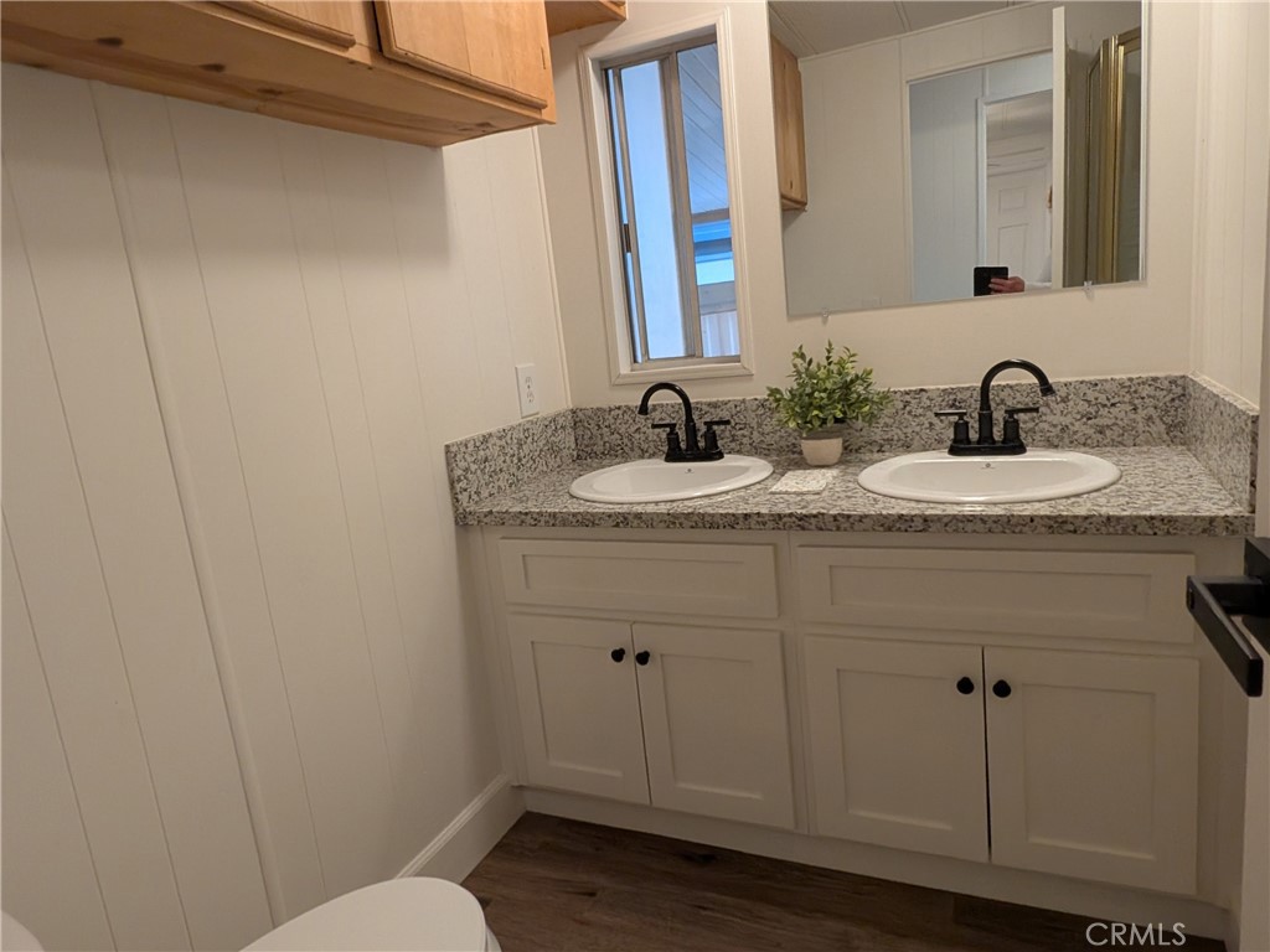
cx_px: 635
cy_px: 476
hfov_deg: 94.5
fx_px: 587
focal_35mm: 16
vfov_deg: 78.1
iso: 231
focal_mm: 2.22
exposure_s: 1/60
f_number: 2.2
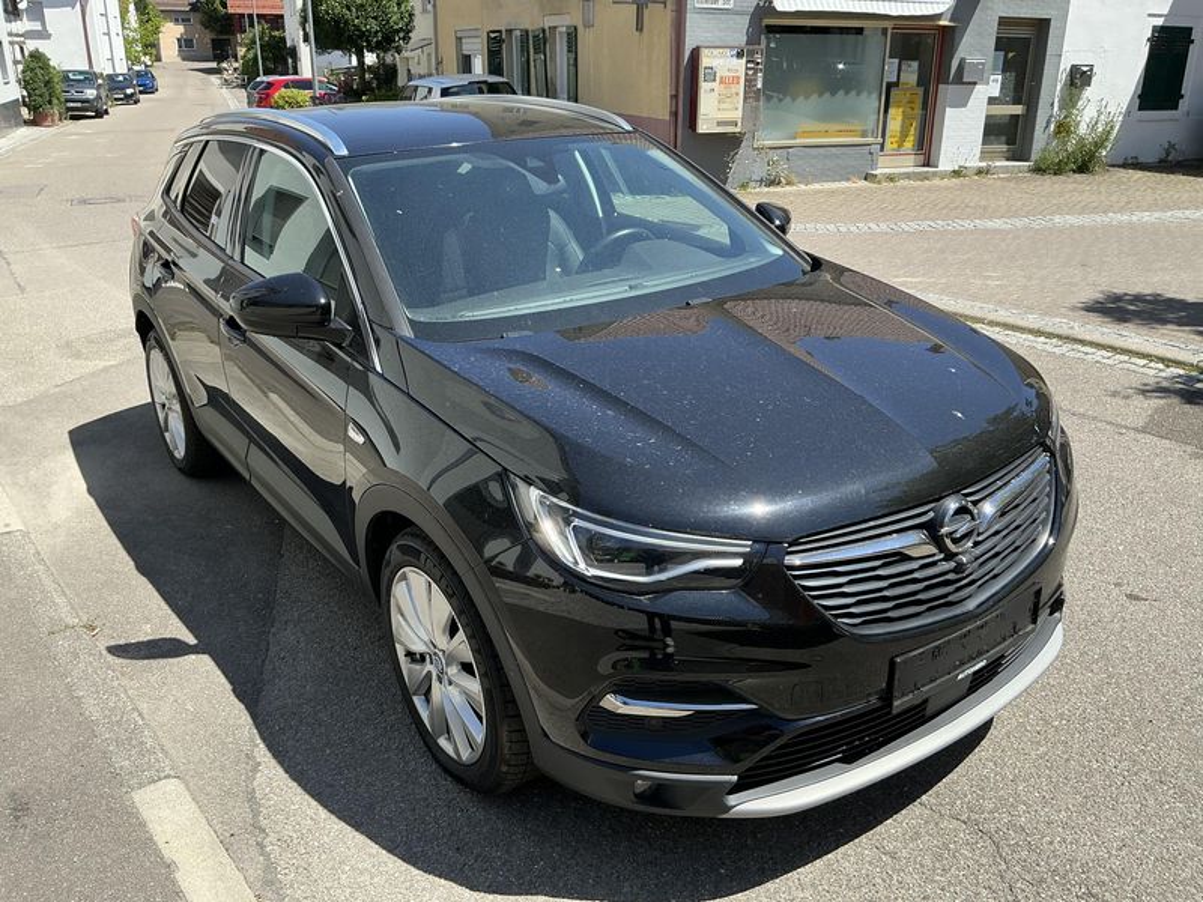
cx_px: 602
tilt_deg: -23.2
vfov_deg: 49.7
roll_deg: -1.7
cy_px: 451
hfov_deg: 63.4
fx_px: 973
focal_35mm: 28
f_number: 1.8
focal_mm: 3
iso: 25
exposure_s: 1/855
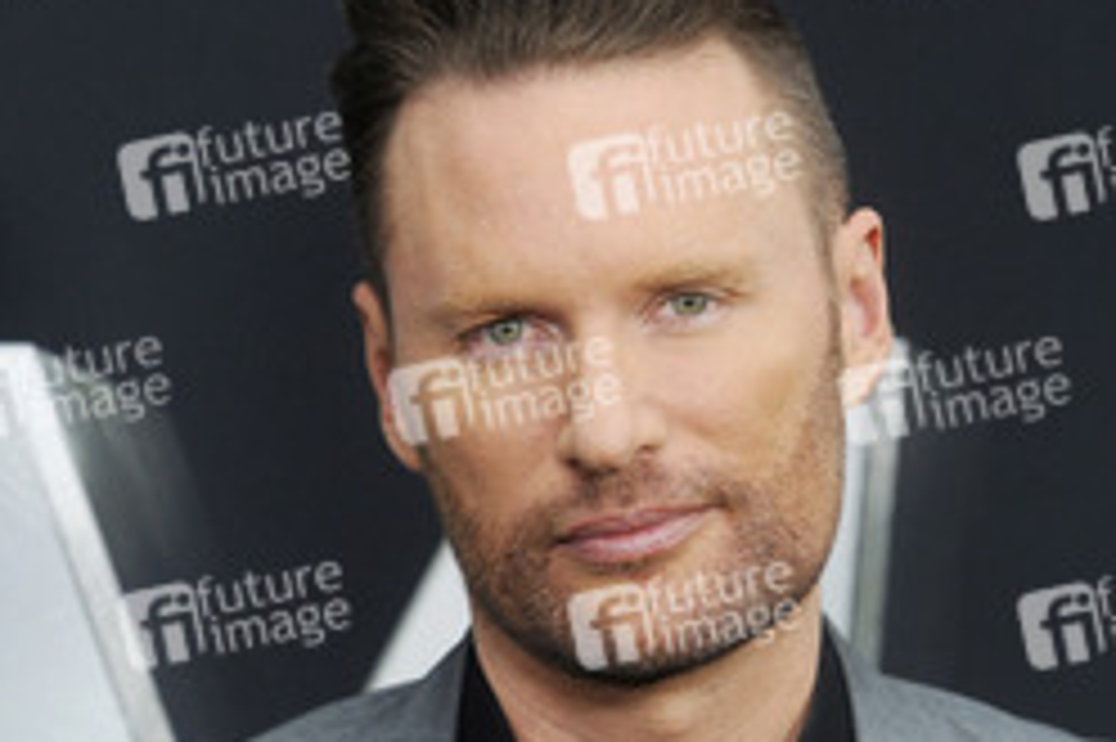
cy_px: 504
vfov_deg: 5.6
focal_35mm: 245
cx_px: 562
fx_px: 7590
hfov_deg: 8.4
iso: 1600
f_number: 4
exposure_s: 1/800
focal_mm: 135
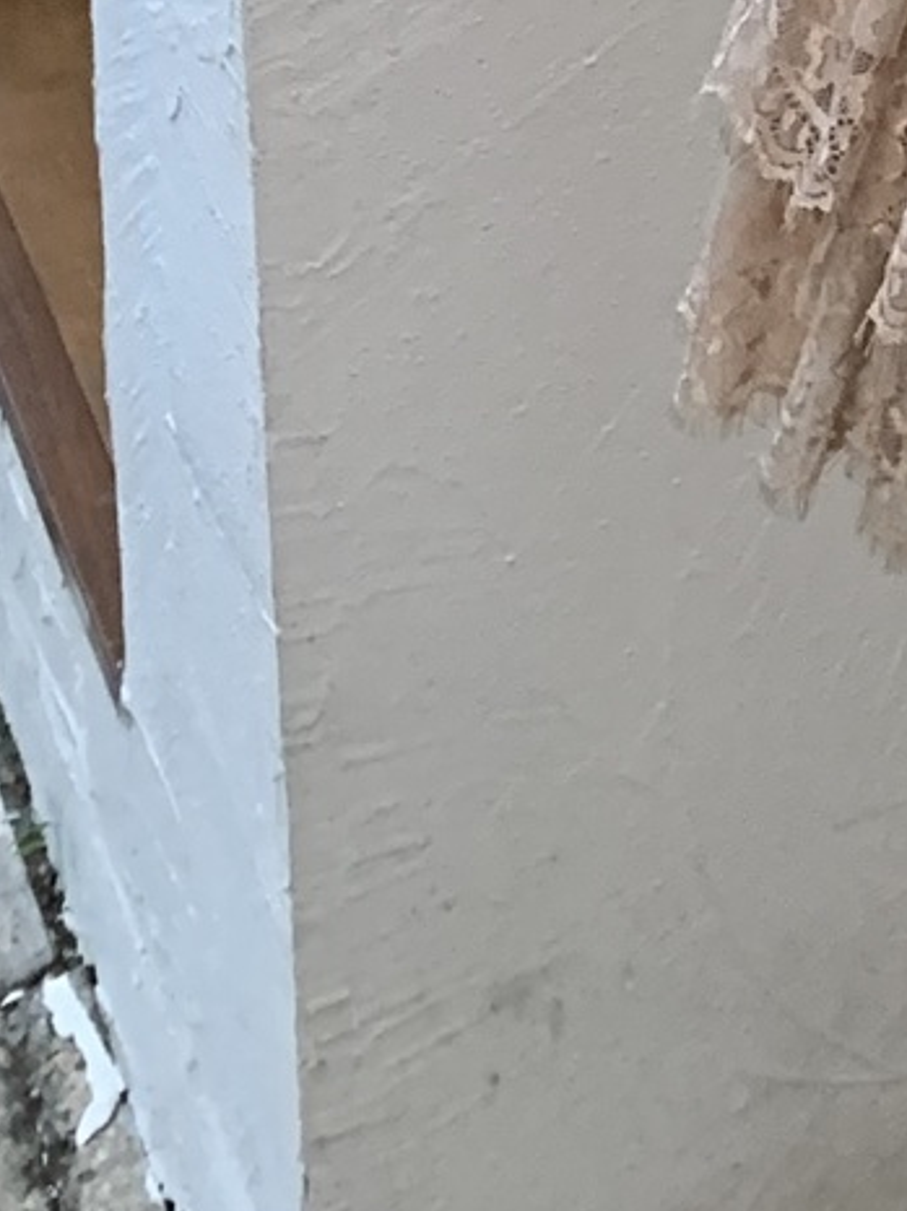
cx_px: 1627
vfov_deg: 11.7
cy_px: -1796
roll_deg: -1.2
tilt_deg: -6.7
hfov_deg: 10.4
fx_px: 4686
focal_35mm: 134
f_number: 1.8
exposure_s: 1/60
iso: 200
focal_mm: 4.25
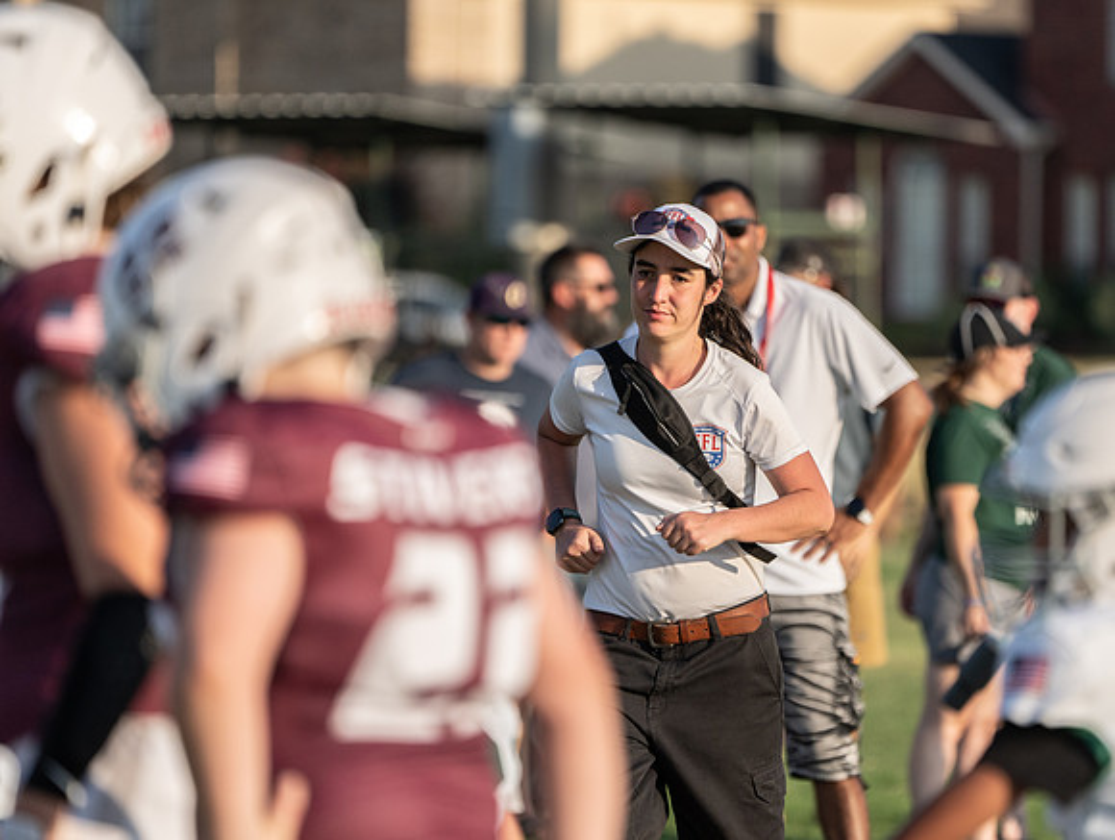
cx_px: 665
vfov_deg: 3.1
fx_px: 15749
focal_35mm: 488
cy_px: 443
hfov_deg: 4.1
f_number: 5.6
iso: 400
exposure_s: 1/1250
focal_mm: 400
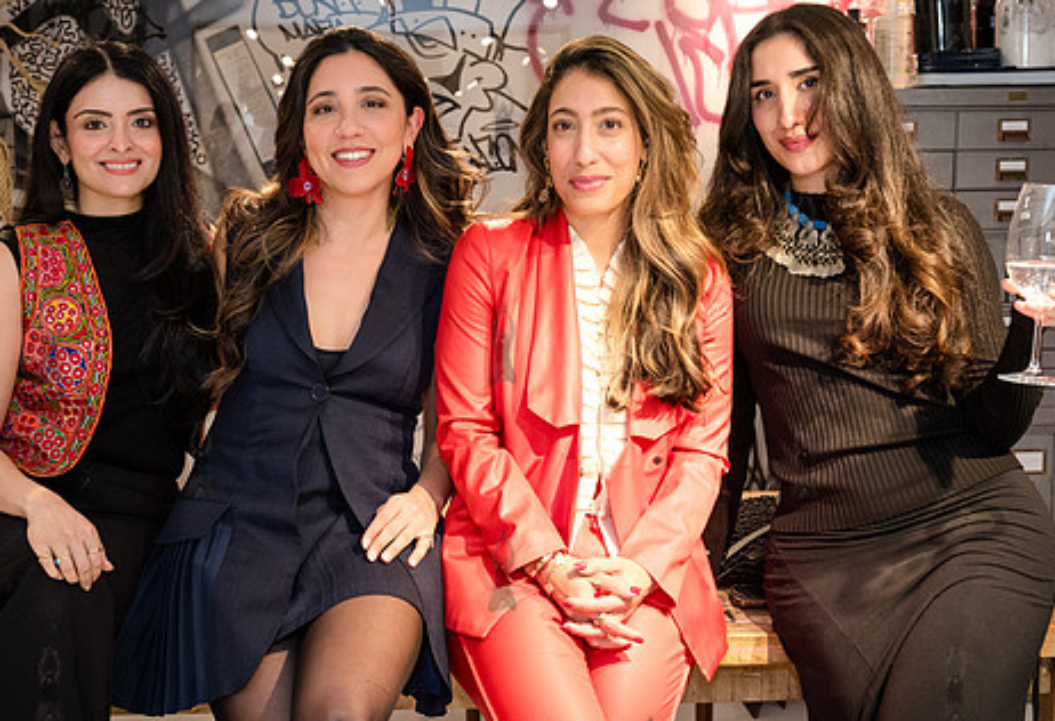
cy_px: 319
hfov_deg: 37.8
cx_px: 443
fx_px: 1536
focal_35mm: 52
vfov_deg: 26.4
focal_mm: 38
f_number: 4
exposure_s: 1/200
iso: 1600
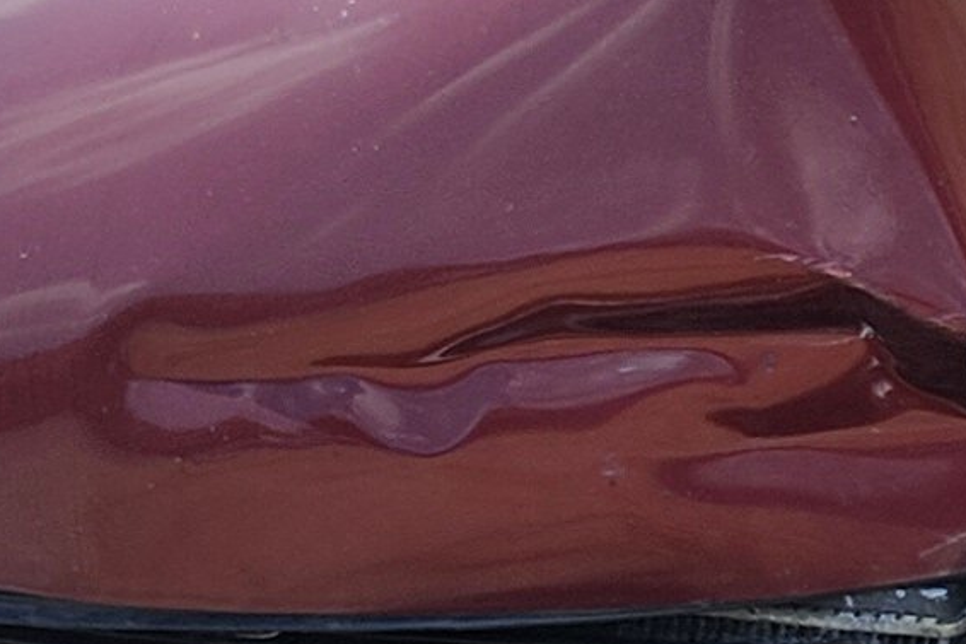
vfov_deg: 8.1
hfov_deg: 11.2
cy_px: 89
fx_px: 4533
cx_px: 1794
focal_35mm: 169
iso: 25
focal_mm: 5.54
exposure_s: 1/1139
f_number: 1.8
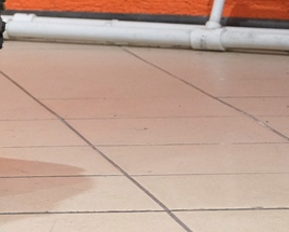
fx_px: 2826
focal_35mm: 330
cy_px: -263
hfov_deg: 5.6
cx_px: -499
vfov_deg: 4.6
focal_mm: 39.3
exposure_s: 1/100
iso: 1250
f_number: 4
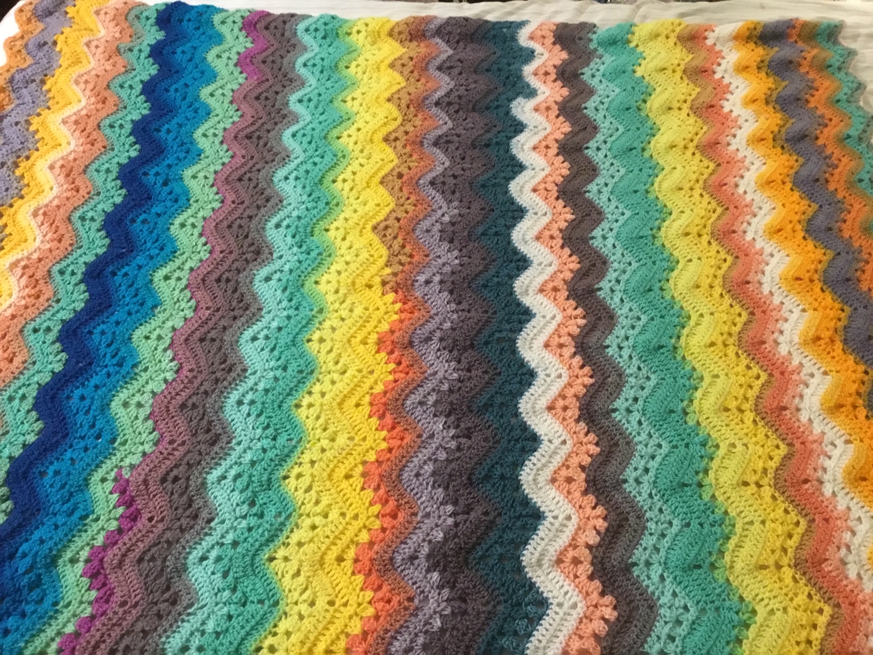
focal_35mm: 31
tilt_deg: -53.9
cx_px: 436
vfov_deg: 45.4
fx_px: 782
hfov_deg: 58.4
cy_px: 328
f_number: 2.4
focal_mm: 3.3
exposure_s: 1/15
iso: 250
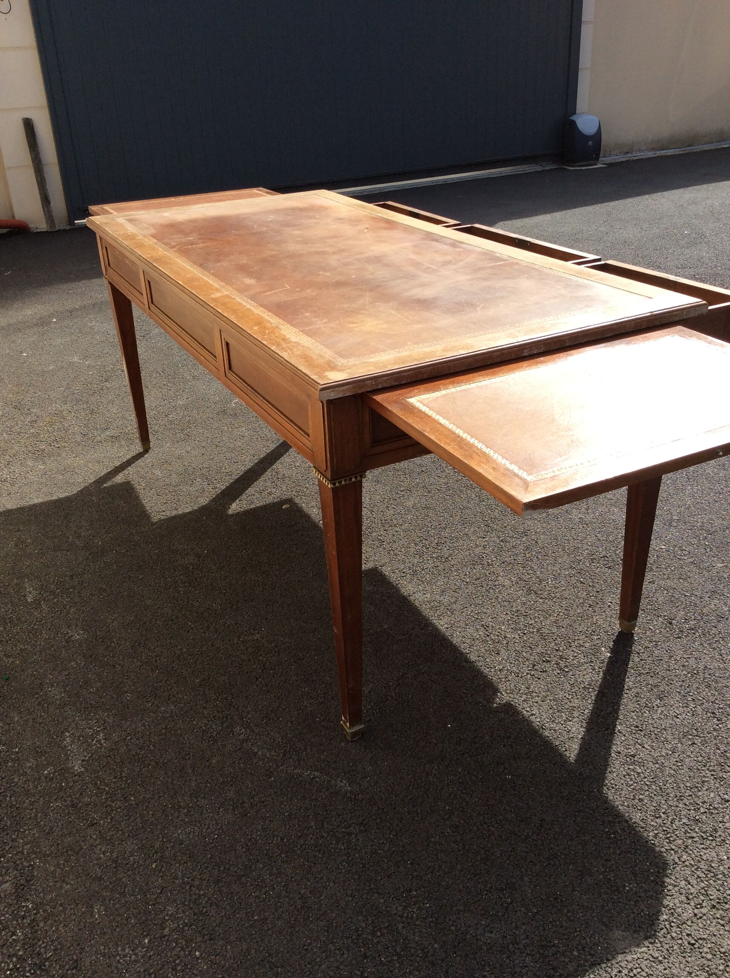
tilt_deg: -27.6
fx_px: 902
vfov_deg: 56.9
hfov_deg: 44.1
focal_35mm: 32
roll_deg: +2.2
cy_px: 489
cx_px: 365
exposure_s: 1/1040
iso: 32
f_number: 2.4
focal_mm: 3.3
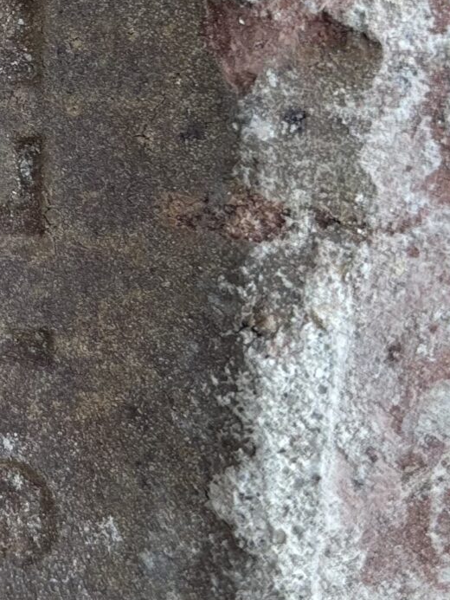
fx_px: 1663
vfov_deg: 20.0
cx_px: -194
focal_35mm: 96
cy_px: 39
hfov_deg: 14.5
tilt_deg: -88.5
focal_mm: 5.96
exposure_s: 1/176
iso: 40
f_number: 1.6
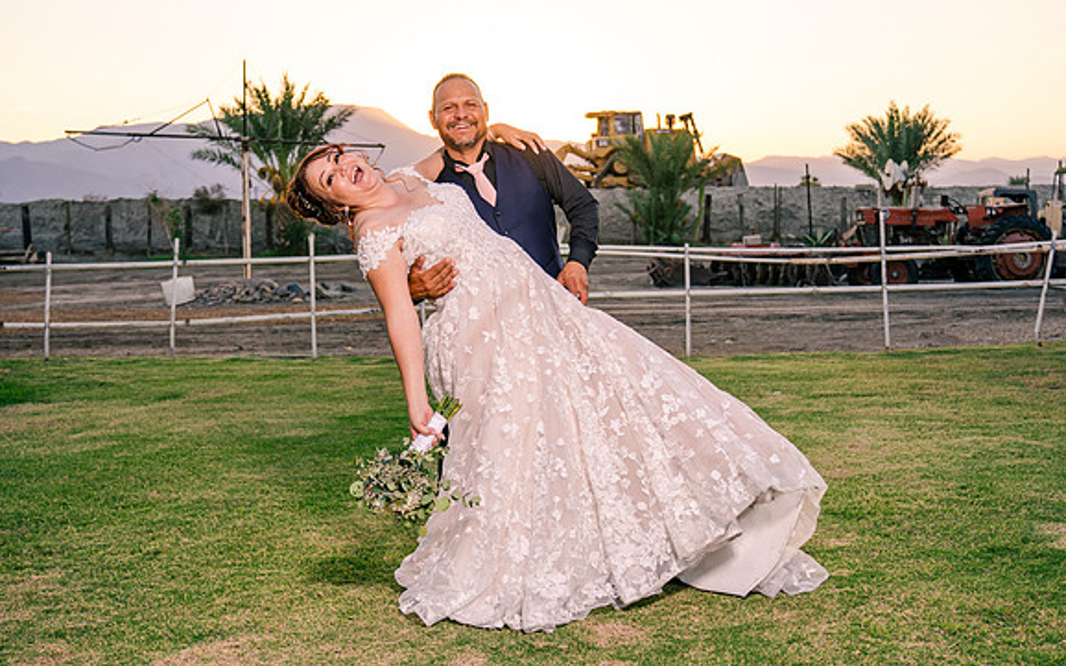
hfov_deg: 46.2
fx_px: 1249
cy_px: 333
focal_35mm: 43
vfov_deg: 29.8
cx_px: 533
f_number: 3.2
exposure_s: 1/800
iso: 200
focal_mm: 28
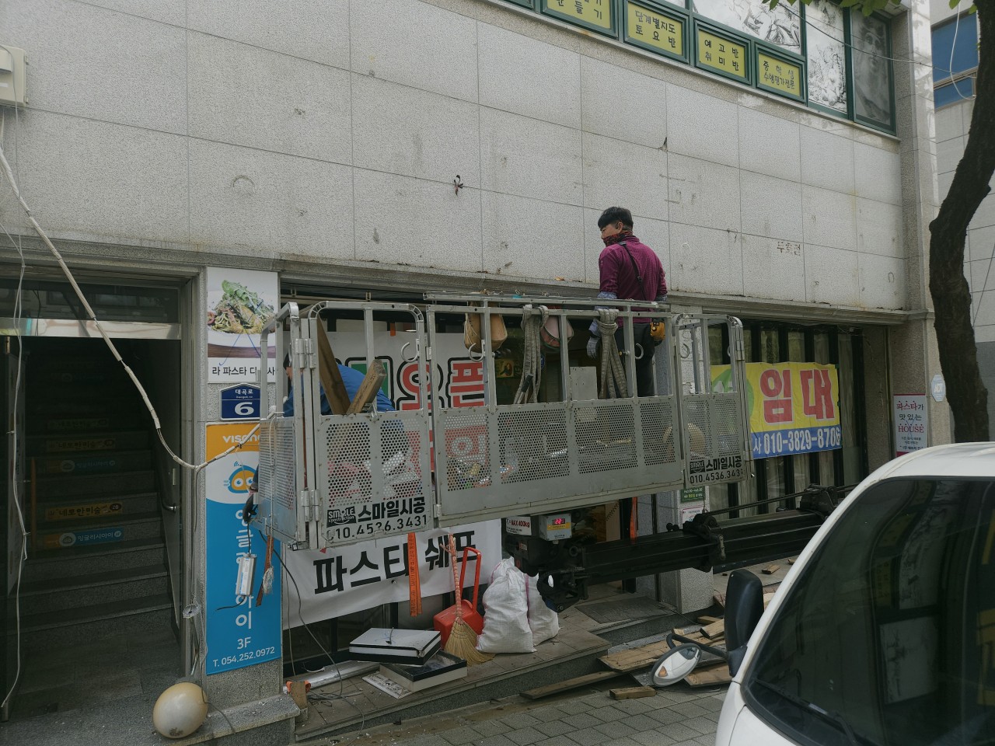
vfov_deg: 58.9
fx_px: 661
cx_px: 498
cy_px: 373
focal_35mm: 23
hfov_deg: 73.9
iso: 50
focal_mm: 5.4
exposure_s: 1/143
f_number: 1.8
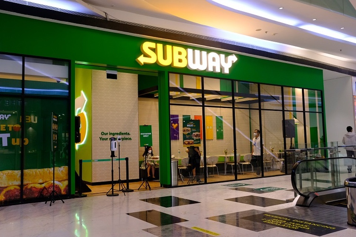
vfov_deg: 37.9
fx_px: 346
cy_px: 118
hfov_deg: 54.4
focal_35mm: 35
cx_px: 178
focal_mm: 23
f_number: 5.6
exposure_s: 1/60
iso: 1600
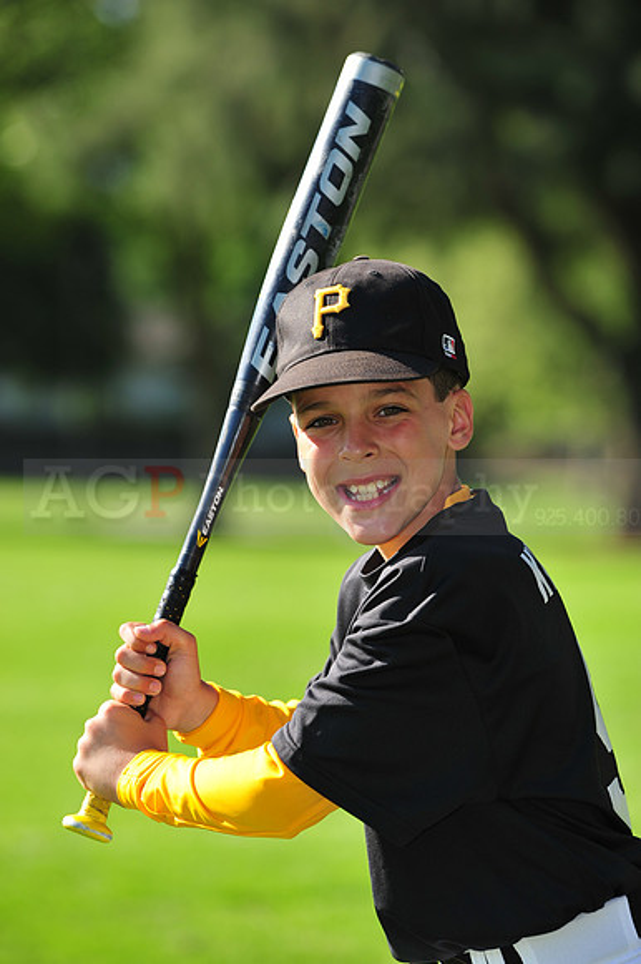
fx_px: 4679
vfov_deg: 11.8
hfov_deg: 7.8
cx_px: 320
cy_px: 482
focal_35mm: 175
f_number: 5
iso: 200
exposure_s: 1/640
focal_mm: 175
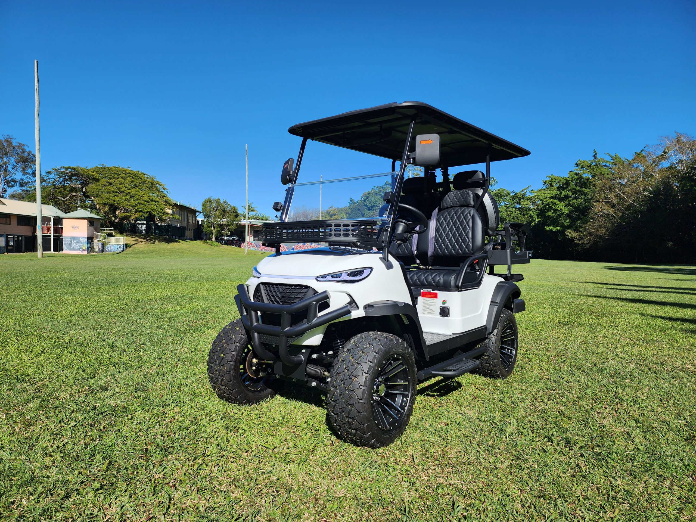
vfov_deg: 58.9
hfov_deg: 73.9
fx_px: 462
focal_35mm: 23
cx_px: 348
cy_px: 261
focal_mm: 6.4
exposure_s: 1/1235
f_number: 1.8
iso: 12
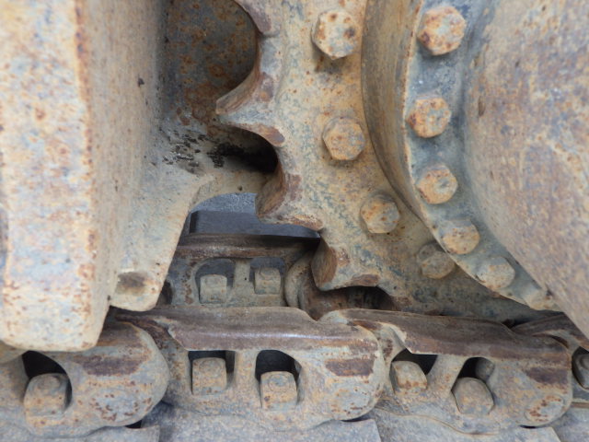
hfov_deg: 63.4
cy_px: 221
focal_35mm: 28
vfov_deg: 49.7
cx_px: 294
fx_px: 476
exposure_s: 1/60
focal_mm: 5
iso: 125
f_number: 3.5
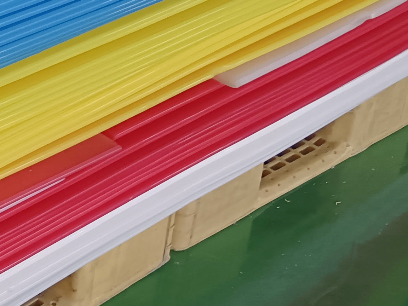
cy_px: 46
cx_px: -114
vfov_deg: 15.9
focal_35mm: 92
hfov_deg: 19.7
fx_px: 1084
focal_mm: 3.96
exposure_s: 1/50
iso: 453
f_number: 1.8
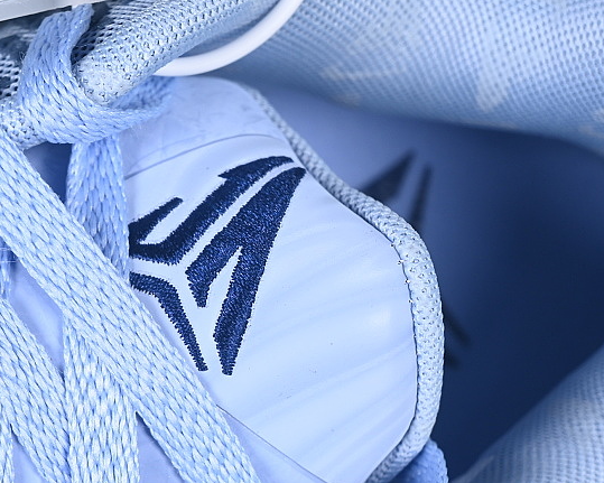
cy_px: 327
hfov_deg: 13.5
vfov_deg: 10.9
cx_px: 54
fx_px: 2520
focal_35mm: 141
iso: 160
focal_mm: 50
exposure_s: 1/80
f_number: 7.1
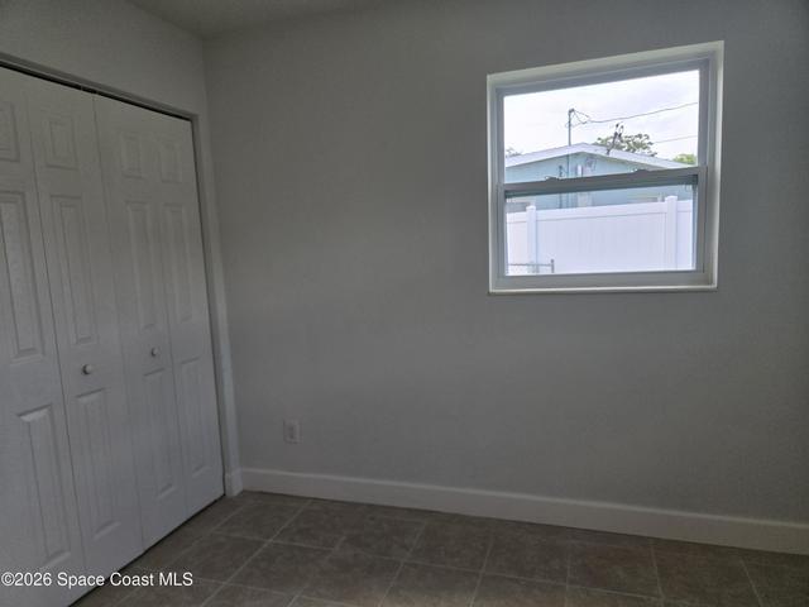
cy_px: 304
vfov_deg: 58.9
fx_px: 538
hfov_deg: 73.9
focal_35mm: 23
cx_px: 404
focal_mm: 5.4
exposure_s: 1/180
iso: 50
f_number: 1.8
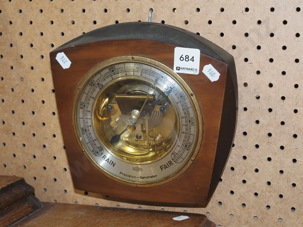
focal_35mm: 72
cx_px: 152
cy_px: 114
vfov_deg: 20.4
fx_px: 630
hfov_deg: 27.0
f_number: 5.6
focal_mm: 36
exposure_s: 1/60
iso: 1600
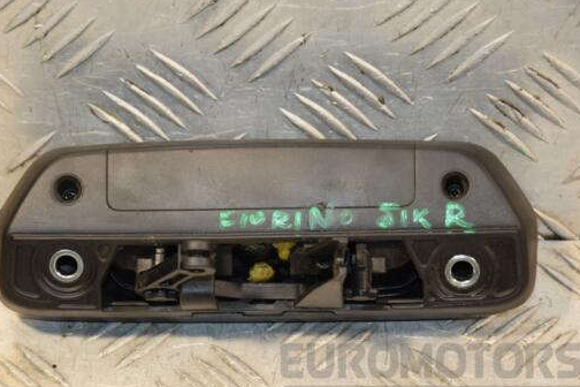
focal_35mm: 188
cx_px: 259
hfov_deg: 11.0
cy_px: 207
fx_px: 3022
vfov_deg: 7.3
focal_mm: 105
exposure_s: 1/125
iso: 800
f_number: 5.6
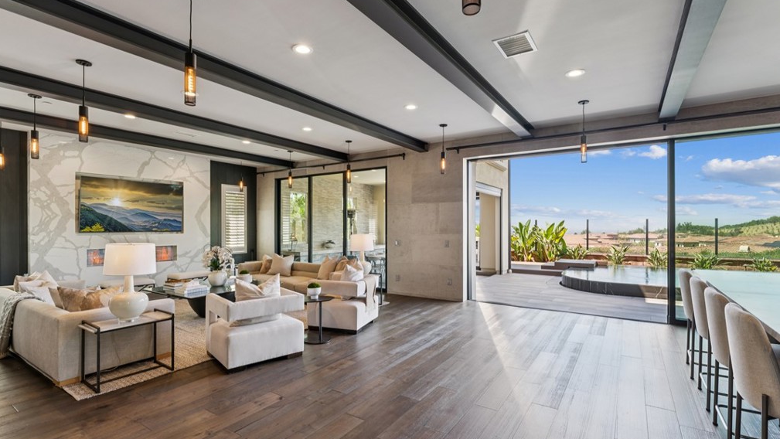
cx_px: 390
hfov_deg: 94.5
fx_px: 360
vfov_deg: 62.7
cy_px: 220
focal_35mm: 17
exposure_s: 1/5
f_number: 13
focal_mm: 16.4
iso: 100
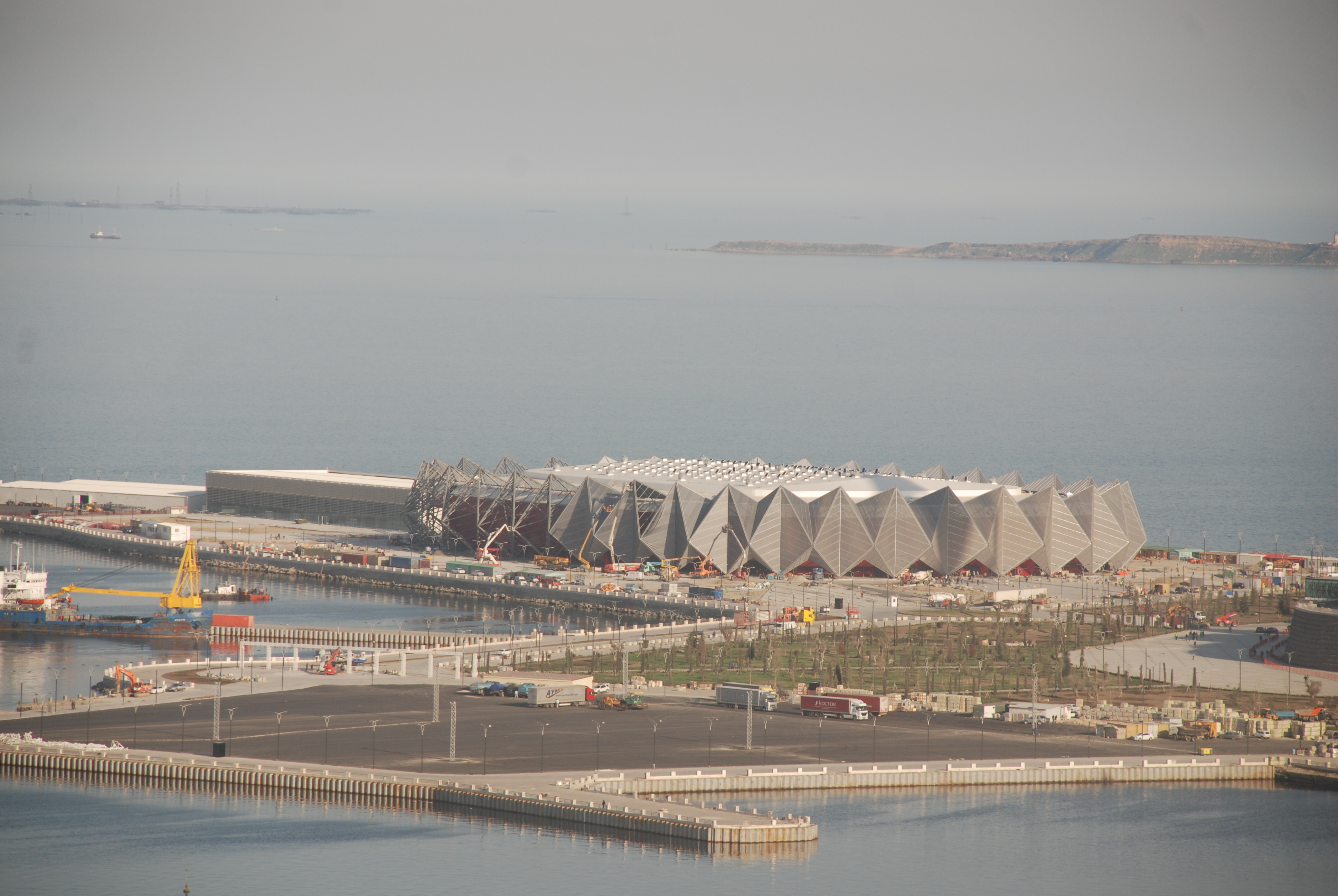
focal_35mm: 202
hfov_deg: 10.1
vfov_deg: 6.8
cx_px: 669
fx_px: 7535
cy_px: 448
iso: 200
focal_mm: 135
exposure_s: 1/750
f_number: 6.7
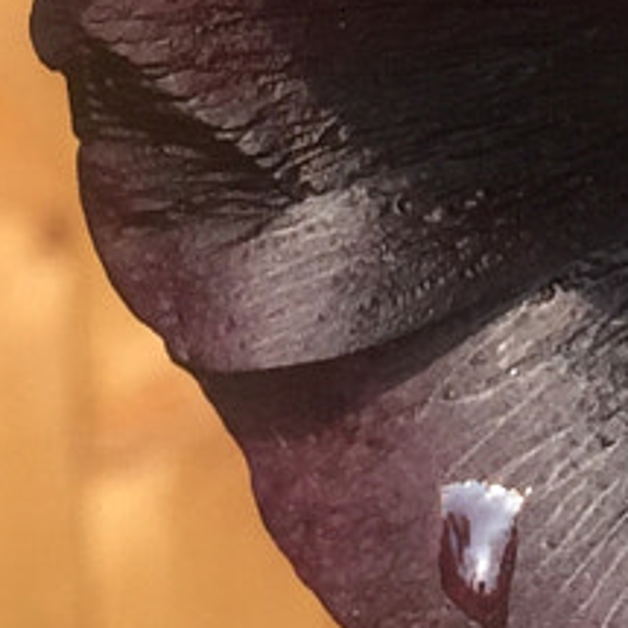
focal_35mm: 191
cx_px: 967
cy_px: -532
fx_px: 3920
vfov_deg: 8.8
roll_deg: -0.6
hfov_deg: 8.9
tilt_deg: -14.7
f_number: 2.2
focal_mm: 4.15
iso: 32
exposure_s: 1/807
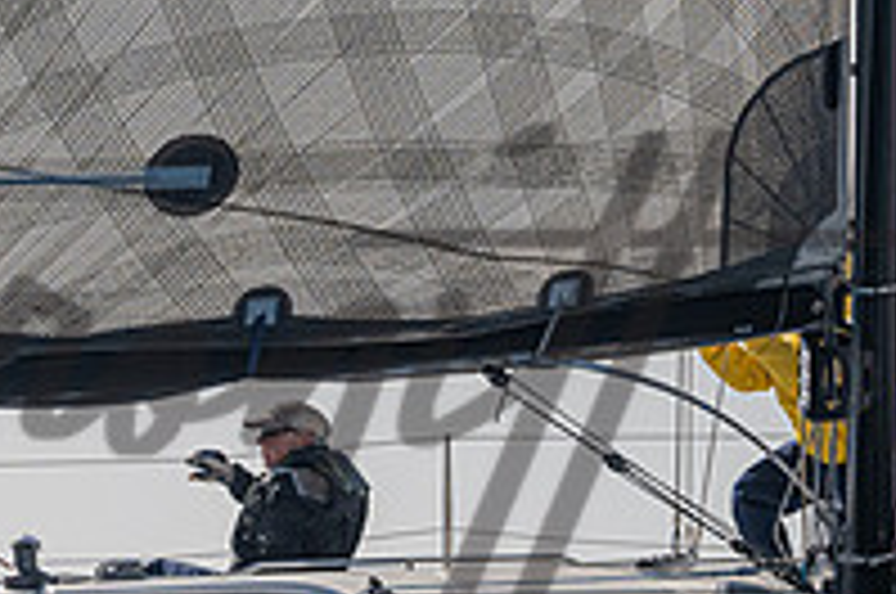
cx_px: 125
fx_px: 18189
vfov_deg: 1.9
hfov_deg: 2.8
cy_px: 307
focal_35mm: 732
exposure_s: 1/6400
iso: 400
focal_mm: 210
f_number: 6.3
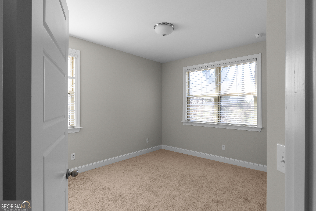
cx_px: 158
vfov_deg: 63.2
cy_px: 106
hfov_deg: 85.4
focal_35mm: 20
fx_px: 171
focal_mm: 19.5
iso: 200
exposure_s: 1/20
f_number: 10
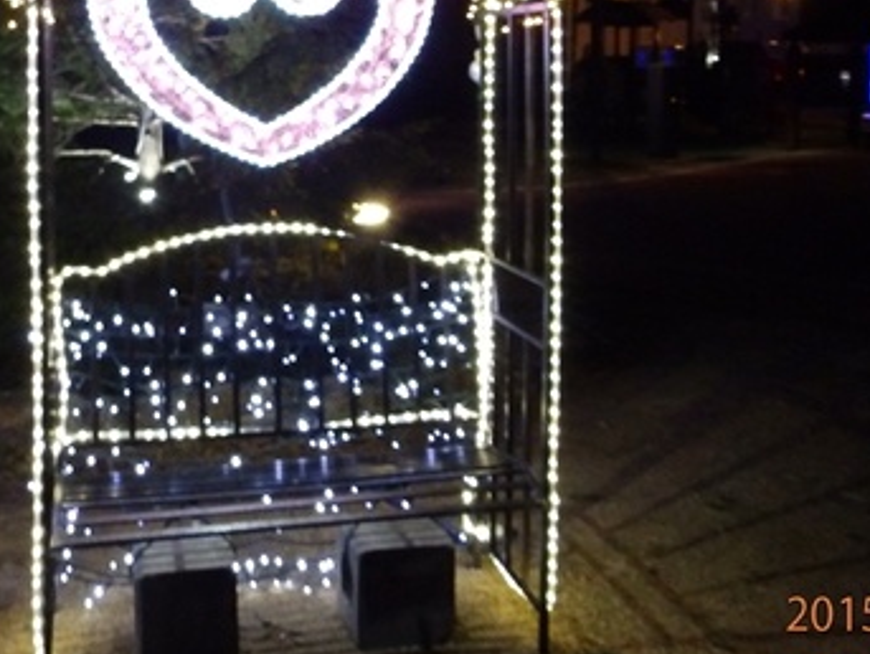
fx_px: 1032
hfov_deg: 45.3
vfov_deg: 34.2
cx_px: 320
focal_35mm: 41
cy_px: 134
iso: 800
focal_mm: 4
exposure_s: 1/30
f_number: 3.4
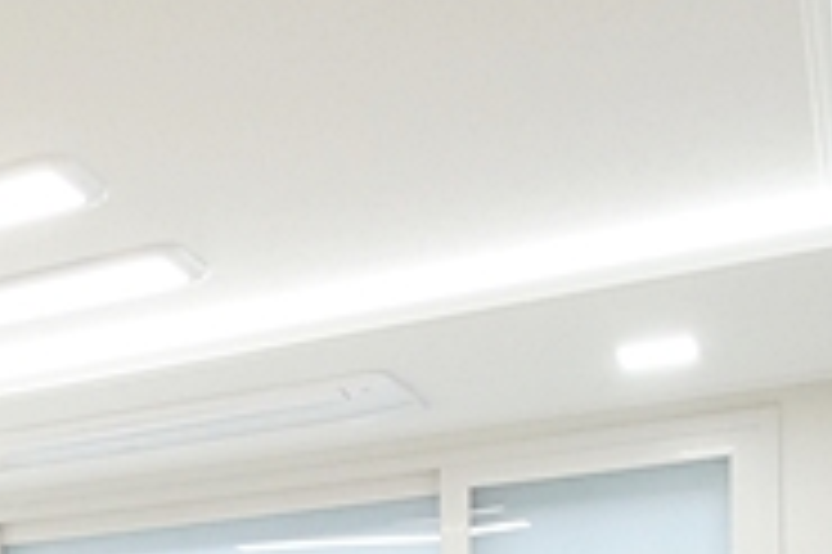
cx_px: -216
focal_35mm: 65
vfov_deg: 18.7
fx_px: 1501
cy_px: 797
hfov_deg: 26.7
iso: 1600
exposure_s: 1/50
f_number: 9
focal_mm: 10
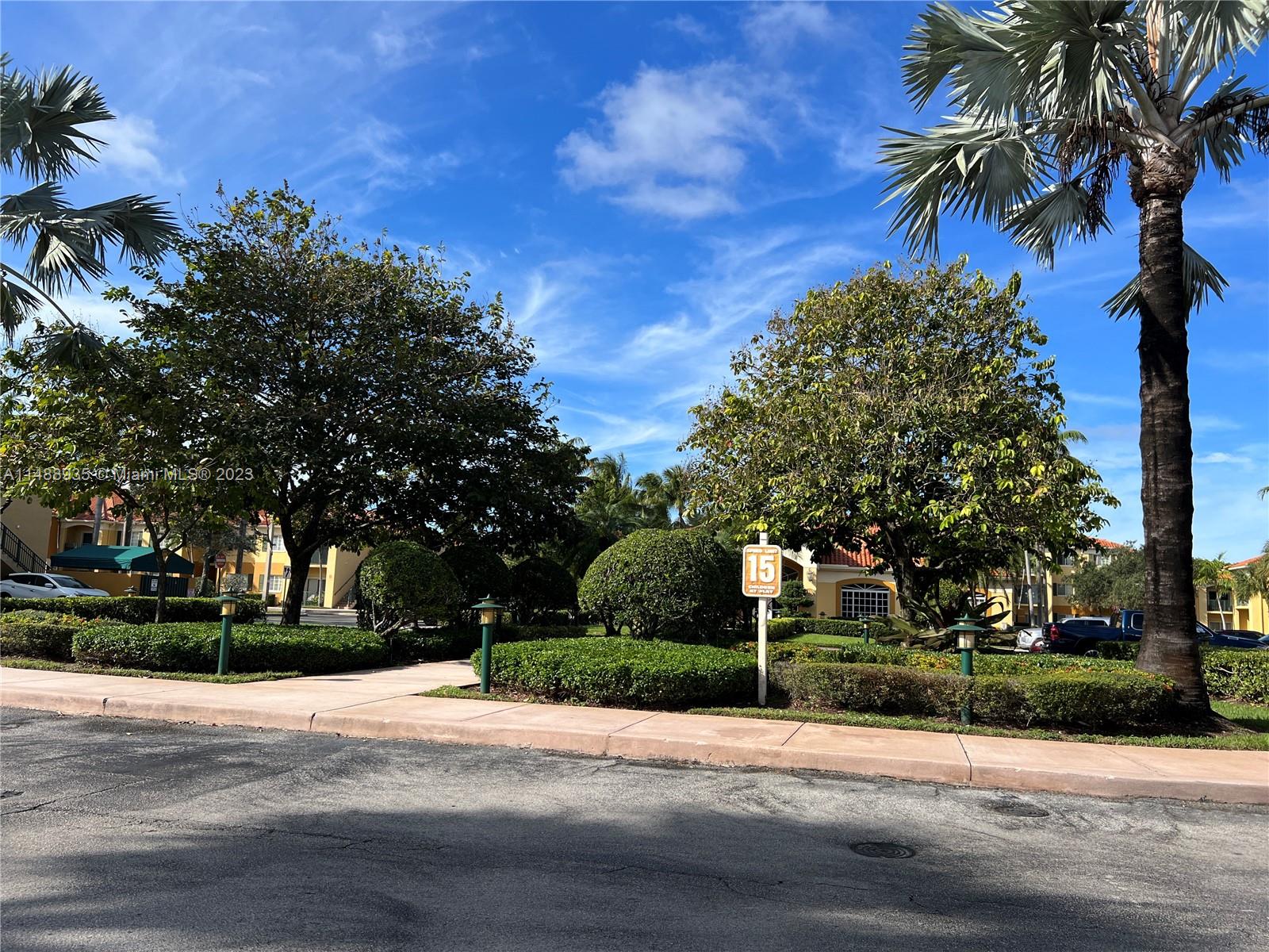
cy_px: 476
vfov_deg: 53.1
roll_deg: -1.7
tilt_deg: +5.8
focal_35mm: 26
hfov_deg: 67.3
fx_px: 953
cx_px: 634
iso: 50
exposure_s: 1/3831
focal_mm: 5.7
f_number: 1.5
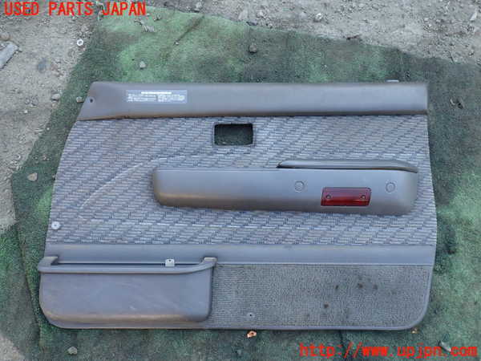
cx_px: 240
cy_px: 180
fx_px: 347
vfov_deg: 54.9
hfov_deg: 69.4
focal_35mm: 25
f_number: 2.8
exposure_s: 1/60
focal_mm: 4.5
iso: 100
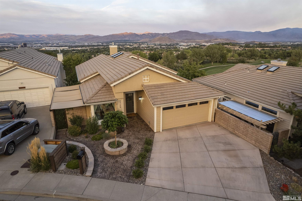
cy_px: 100
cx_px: 151
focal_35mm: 22
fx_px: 184
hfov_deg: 78.6
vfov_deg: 57.2
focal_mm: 8.38
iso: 200
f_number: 2.8
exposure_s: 1/100
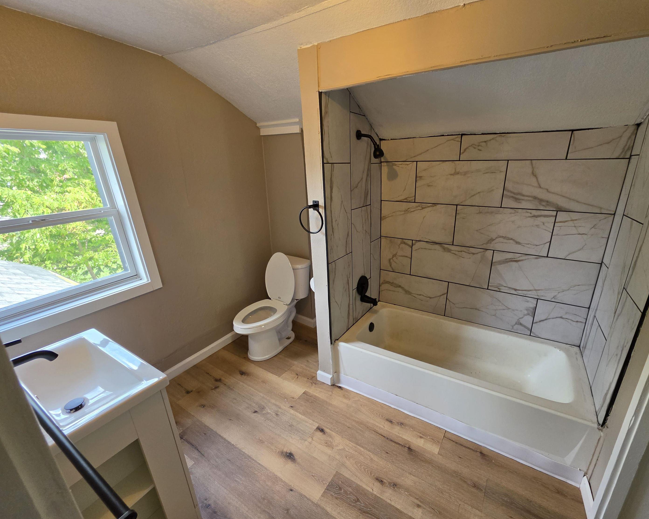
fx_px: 269
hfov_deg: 100.4
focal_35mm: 14
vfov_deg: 88.0
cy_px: 264
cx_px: 354
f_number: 1.9
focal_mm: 2.2
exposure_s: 1/120
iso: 100
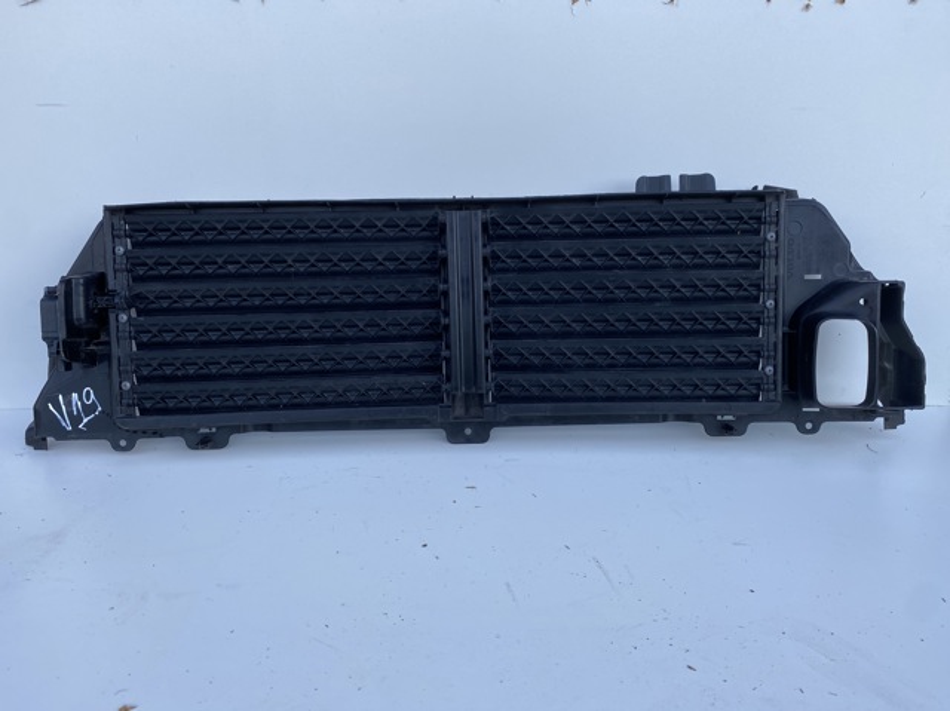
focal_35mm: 26
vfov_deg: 53.0
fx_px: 713
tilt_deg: -20.1
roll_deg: -0.3
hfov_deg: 67.3
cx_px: 475
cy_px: 356
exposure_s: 1/191
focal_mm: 4.25
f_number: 1.8
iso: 32
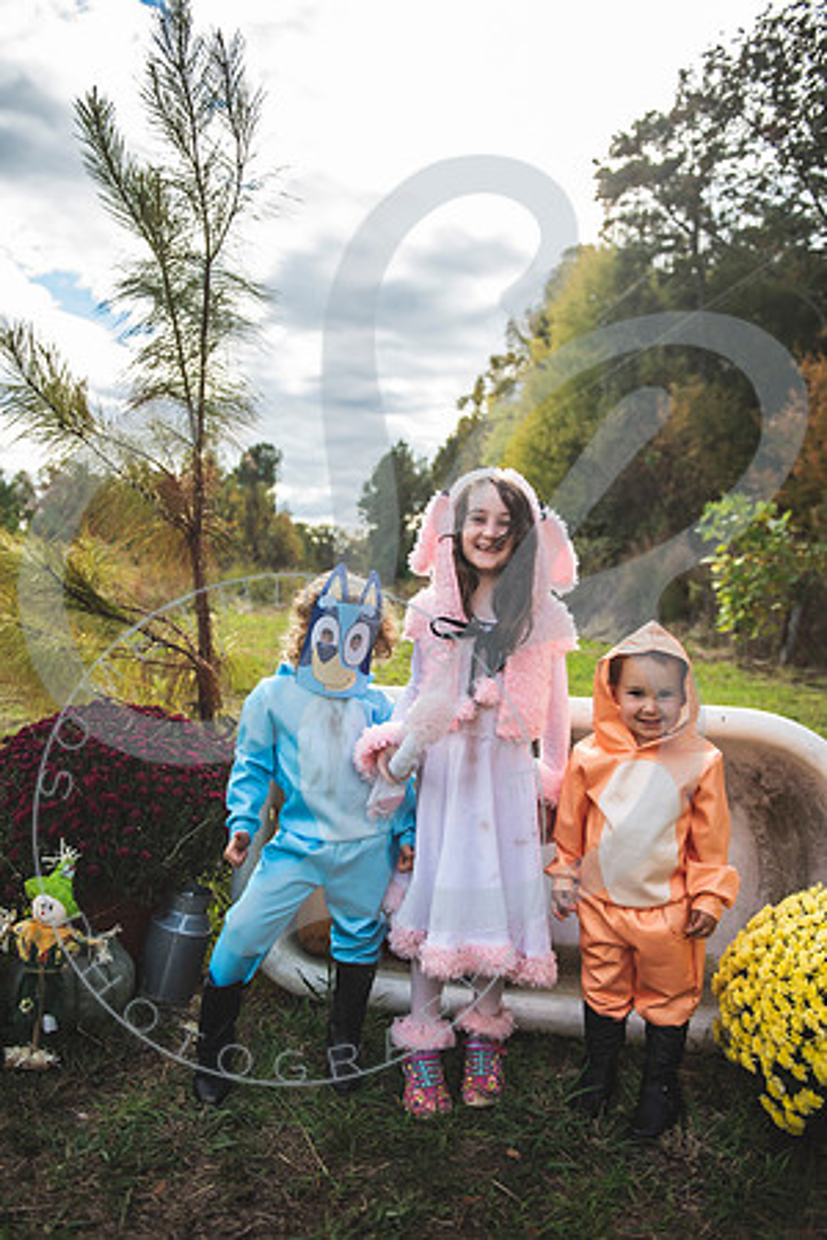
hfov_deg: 47.9
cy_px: 620
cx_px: 414
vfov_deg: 67.4
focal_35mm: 27
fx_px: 930
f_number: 2.8
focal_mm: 27
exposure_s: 1/1600
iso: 320
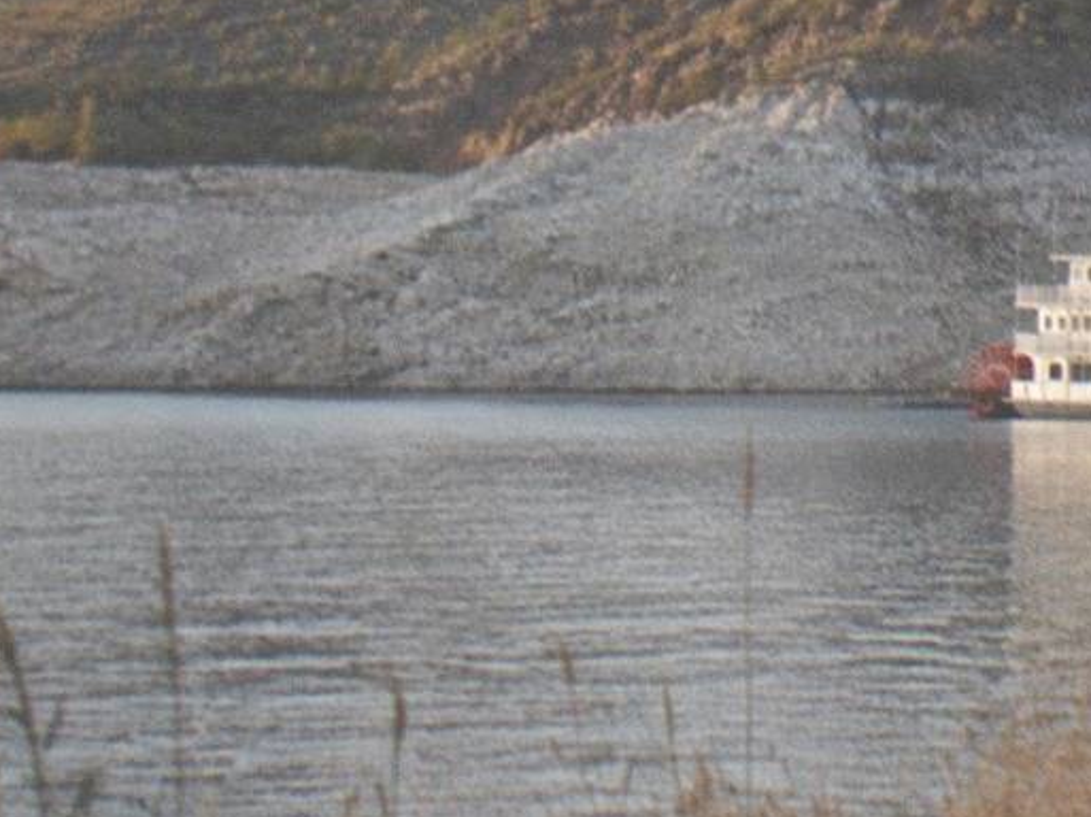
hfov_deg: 25.6
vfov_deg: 19.6
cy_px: 347
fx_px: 2362
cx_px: 874
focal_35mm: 75
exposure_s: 1/125
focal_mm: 40
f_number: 11
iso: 200
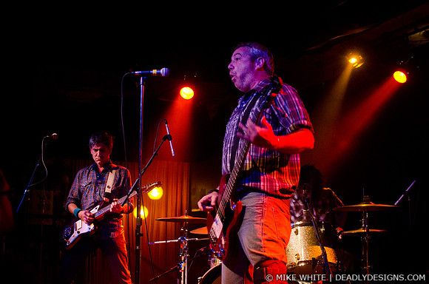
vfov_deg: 25.6
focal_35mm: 52
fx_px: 624
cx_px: 214
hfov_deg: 37.9
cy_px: 142
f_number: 2.8
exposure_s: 1/60
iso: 2000
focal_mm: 35
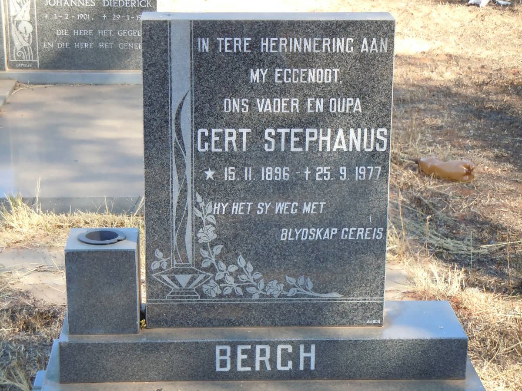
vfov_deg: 16.6
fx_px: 1342
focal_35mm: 89
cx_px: 261
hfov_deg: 22.0
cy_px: 196
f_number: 4.4
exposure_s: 1/125
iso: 200
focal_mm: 16
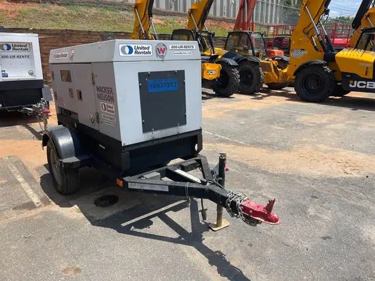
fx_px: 282
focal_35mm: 26
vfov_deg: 53.1
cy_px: 140
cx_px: 188
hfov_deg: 67.3
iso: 32
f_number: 1.6
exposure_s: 1/2959
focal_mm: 4.2
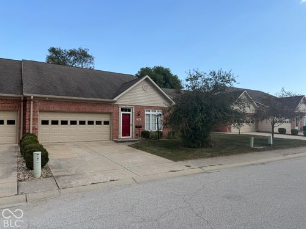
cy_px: 114
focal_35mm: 24
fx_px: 212
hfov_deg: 71.6
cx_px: 153
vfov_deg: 56.8
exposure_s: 1/2525
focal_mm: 6.76
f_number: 1.78
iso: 80
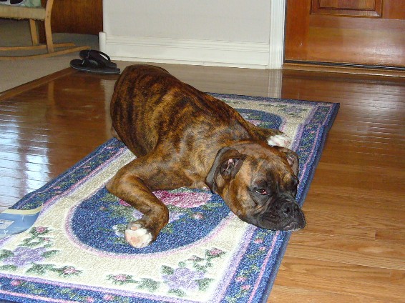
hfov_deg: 33.2
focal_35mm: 58
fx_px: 678
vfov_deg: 25.2
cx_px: 202
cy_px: 152
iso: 200
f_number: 3.3
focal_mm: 6.9
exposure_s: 1/30
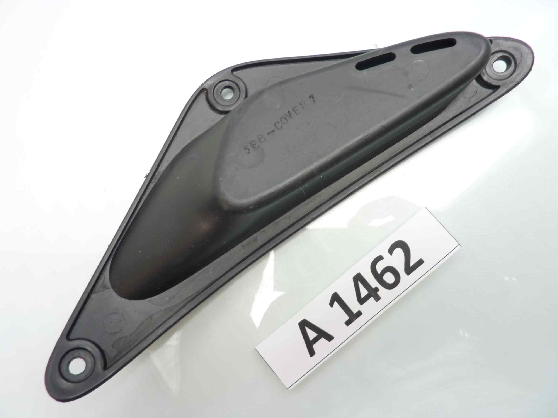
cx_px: 279
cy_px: 209
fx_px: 403
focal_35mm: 25
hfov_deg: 69.4
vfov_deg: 54.9
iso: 125
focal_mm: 4.1
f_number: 3.3
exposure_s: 1/8
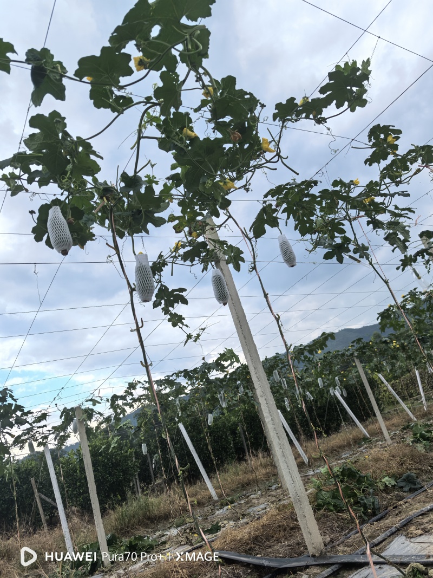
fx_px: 450
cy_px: 289
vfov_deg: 65.3
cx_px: 216
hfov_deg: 51.3
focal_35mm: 27
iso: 320
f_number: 1.4
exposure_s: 1/5000
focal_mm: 6.98
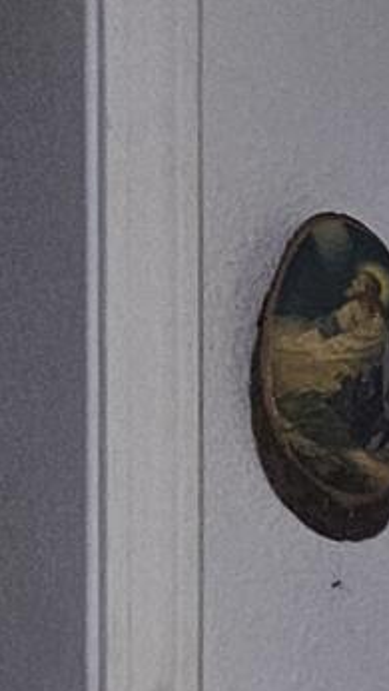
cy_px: 1430
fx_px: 3973
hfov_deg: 4.6
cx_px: 1999
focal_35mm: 217
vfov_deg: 9.2
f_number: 1.8
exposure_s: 1/120
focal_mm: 5.4
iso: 250
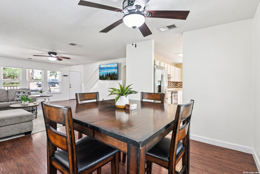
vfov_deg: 70.5
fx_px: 123
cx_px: 130
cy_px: 87
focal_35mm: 17
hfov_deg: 93.3
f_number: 8
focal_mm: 17
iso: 2500
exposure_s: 1/15
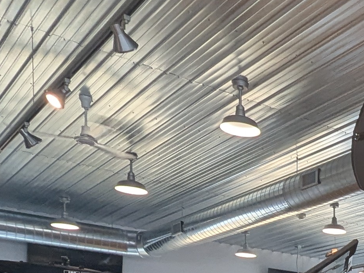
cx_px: 507
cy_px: 397
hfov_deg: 26.8
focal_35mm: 57
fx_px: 599
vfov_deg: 21.8
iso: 78
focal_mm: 1.95
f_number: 2.2
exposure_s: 1/40
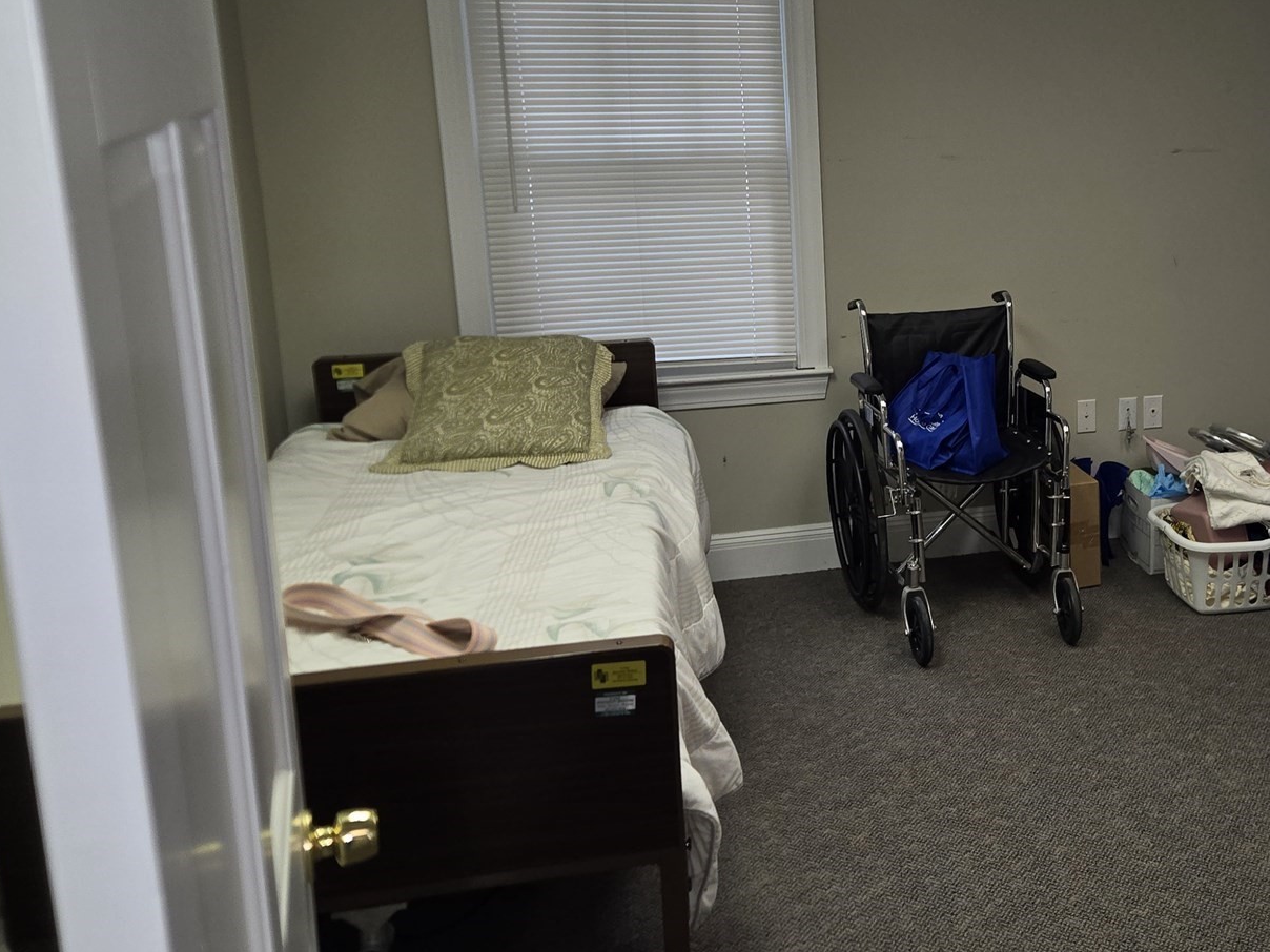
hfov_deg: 45.2
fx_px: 1431
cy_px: 349
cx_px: 1036
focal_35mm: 39
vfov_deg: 36.6
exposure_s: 1/60
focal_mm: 5.4
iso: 50
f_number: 1.8
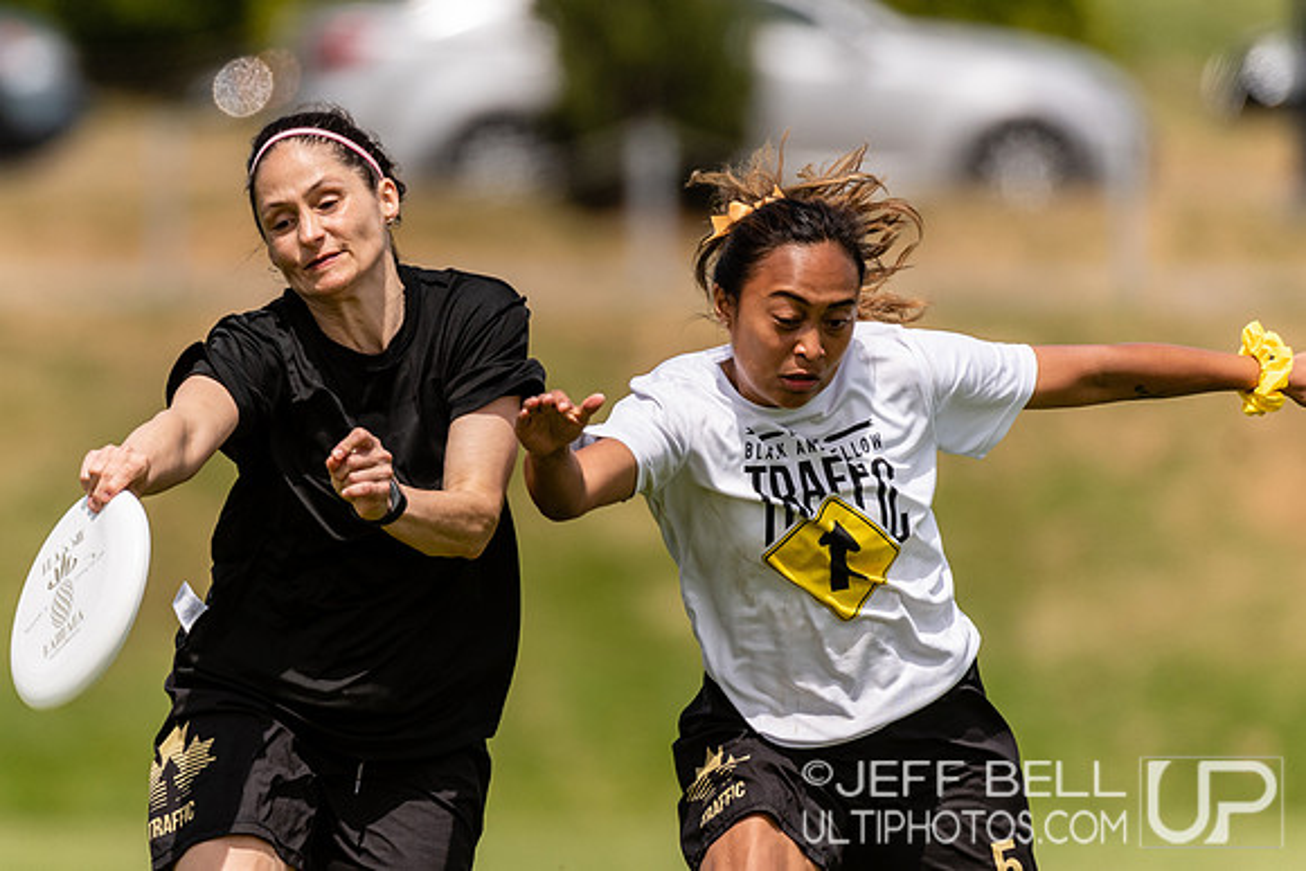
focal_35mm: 735
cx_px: 506
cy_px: 392
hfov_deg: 2.8
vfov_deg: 1.9
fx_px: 26672
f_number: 4
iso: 320
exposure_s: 1/2500
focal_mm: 400
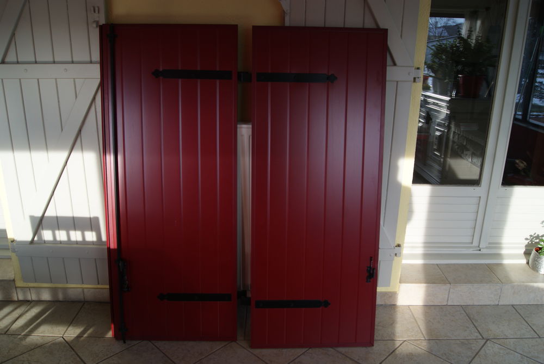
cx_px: 272
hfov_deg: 67.3
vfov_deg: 48.0
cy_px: 182
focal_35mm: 27
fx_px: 408
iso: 100
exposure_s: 1/50
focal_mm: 18
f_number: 5.6
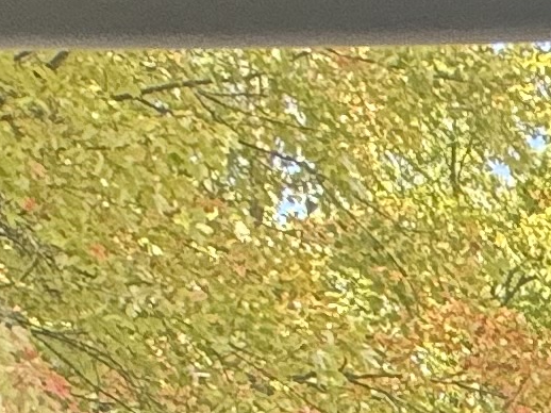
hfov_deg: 12.7
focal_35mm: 109
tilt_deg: -13.2
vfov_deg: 9.1
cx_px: 1426
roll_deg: +2.6
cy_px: 1433
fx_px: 1734
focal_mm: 2.22
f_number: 2.2
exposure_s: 1/99
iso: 64
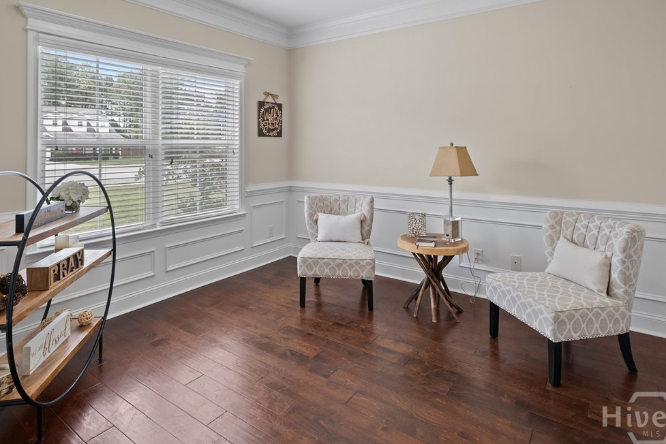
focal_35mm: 20
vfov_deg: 62.0
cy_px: 221
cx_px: 320
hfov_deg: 83.9
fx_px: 370
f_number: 8
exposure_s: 1/30
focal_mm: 18
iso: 4000
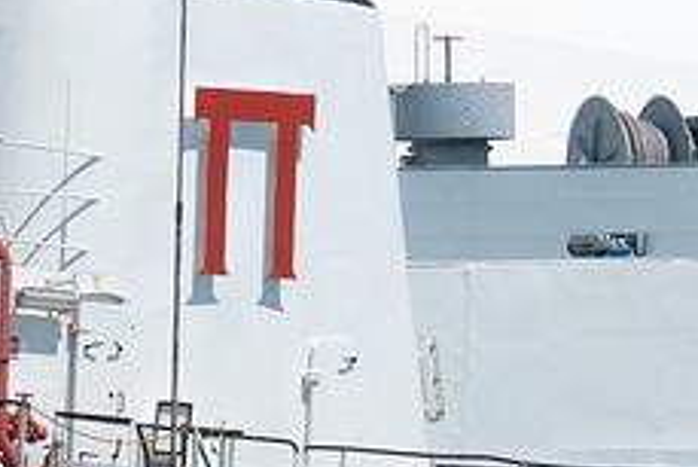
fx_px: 24639
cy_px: 549
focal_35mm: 1270
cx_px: 304
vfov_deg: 1.1
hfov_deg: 1.6
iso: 100
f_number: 9
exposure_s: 1/800
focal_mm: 145
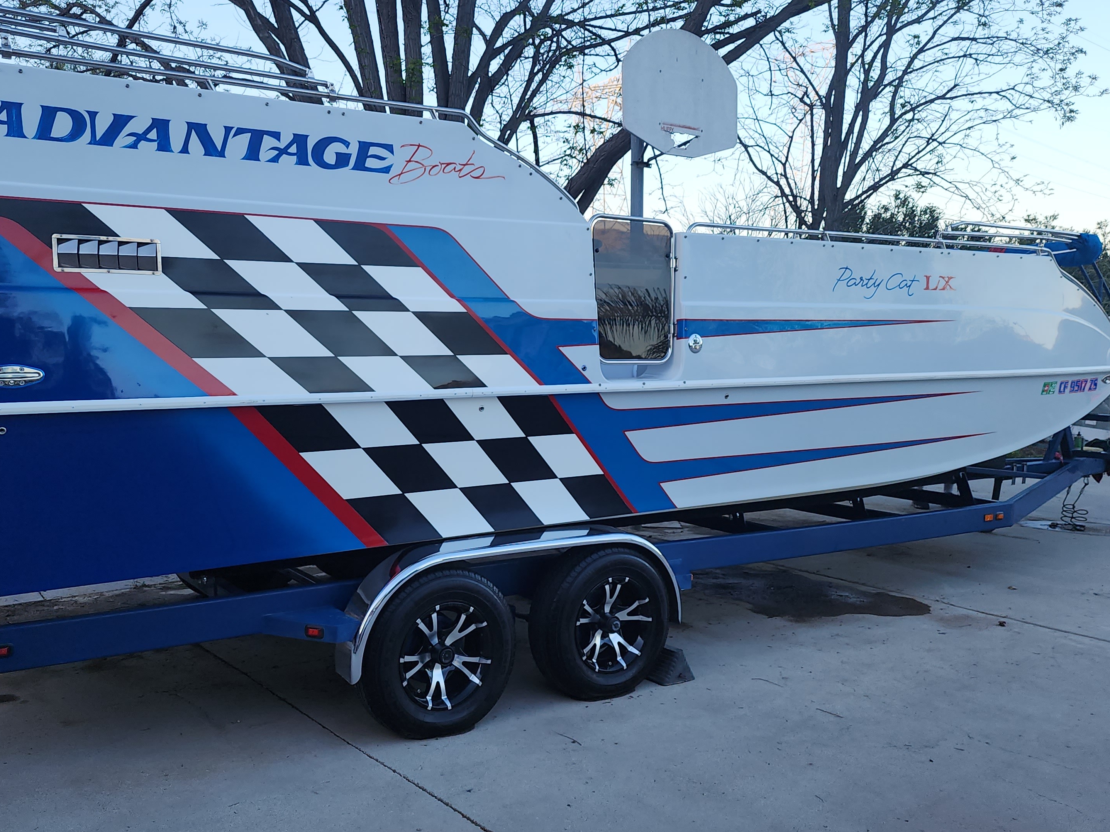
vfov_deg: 44.1
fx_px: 1026
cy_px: 432
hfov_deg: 56.4
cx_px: 452
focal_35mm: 32
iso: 16
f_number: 1.8
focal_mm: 6.4
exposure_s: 1/120
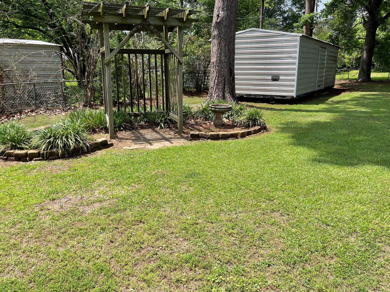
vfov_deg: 51.3
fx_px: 304
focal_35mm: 27
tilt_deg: -13.4
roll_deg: -0.4
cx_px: 192
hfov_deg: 65.3
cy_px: 140
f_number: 1.6
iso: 32
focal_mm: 5.1
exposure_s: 1/1912
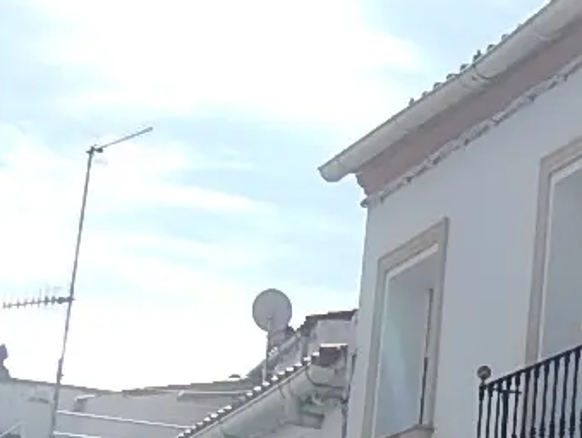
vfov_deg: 11.1
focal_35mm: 132
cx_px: 1056
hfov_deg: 13.4
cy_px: 453
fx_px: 2222
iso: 125
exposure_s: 1/1250
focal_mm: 5
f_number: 3.9
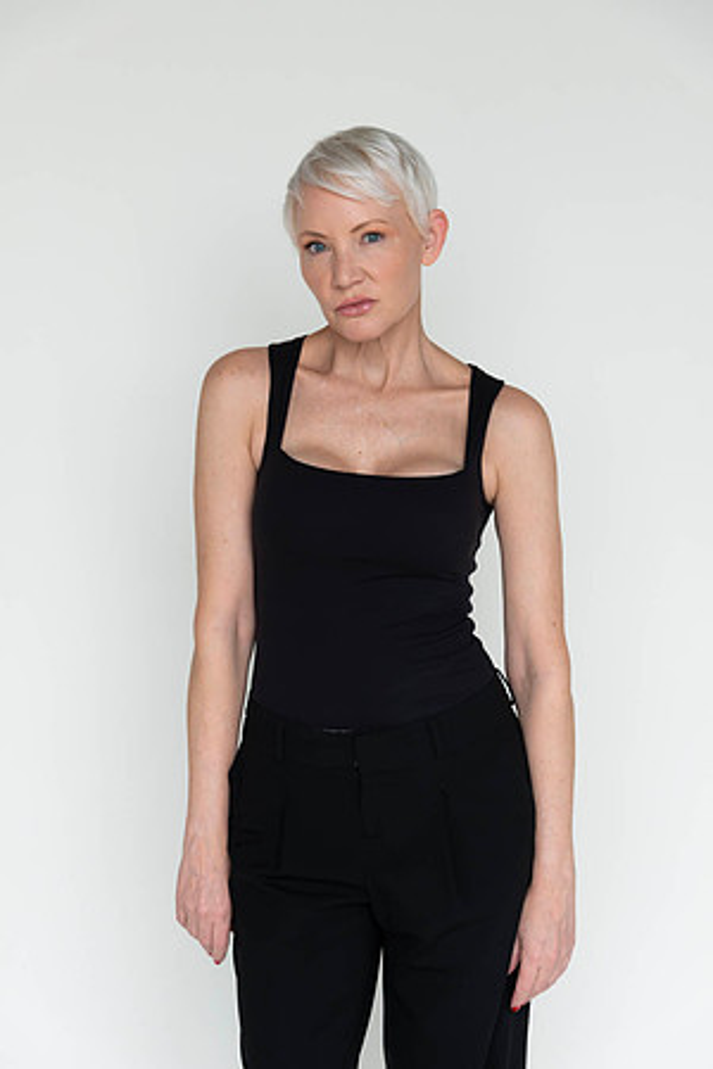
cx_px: 356
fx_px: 1842
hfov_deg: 21.9
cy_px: 534
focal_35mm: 62
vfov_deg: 32.4
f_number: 6.3
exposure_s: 1/125
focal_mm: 62
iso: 640
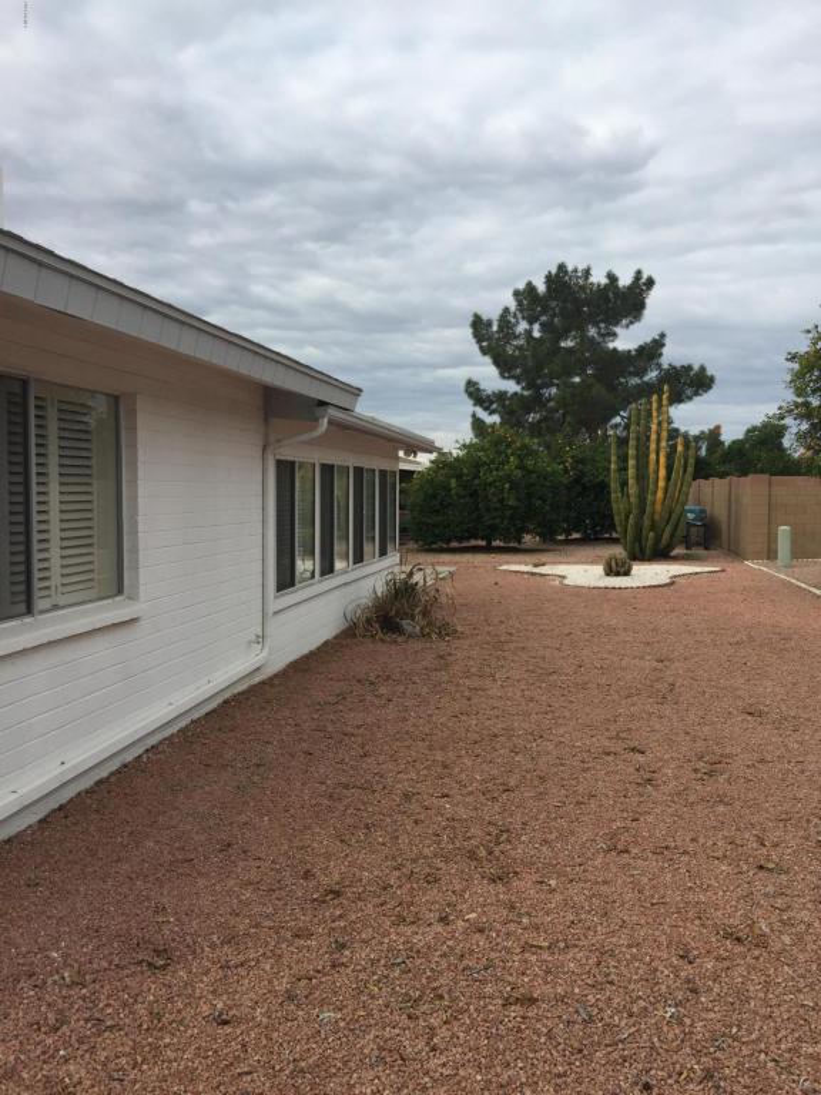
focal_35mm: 29
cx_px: 410
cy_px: 548
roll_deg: -1.2
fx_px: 917
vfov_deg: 61.7
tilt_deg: -2.4
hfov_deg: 48.2
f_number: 2.2
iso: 32
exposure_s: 1/1068
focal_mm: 4.15
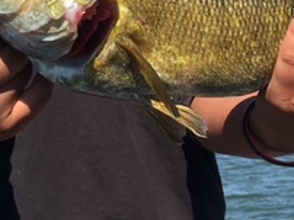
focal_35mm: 92
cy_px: 106
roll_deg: +4.0
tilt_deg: +1.8
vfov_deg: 16.0
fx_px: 780
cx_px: 256
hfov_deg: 20.9
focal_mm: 4.15
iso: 25
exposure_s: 1/1099
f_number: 2.2
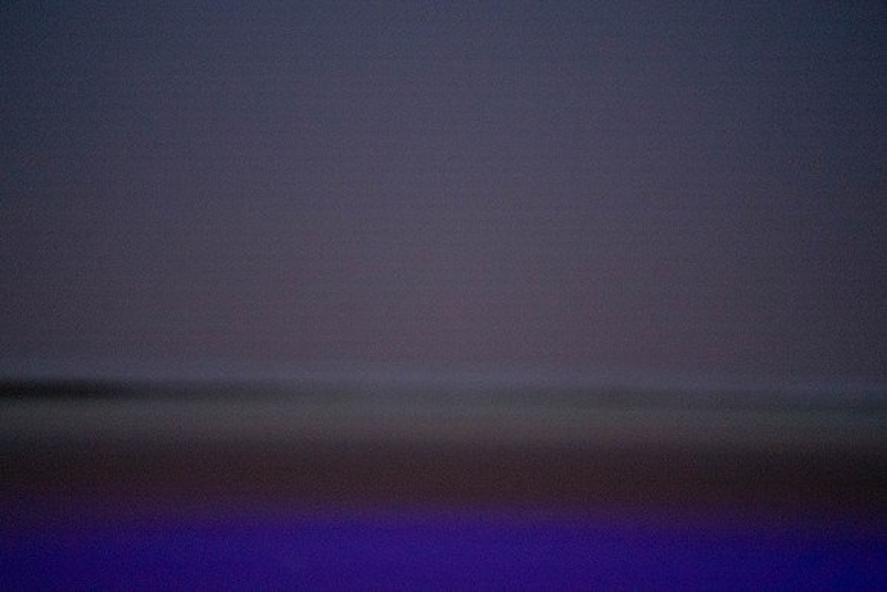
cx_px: 444
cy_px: 296
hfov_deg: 5.2
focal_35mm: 400
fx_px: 9857
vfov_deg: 3.4
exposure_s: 1/400
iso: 16000
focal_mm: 400
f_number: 5.6
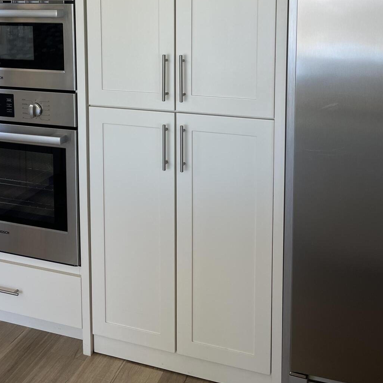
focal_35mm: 45
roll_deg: -1.2
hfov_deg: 37.4
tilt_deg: -6.9
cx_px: 154
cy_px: 53
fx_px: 563
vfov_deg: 35.7
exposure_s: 1/122
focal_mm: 5.1
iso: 40
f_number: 1.6
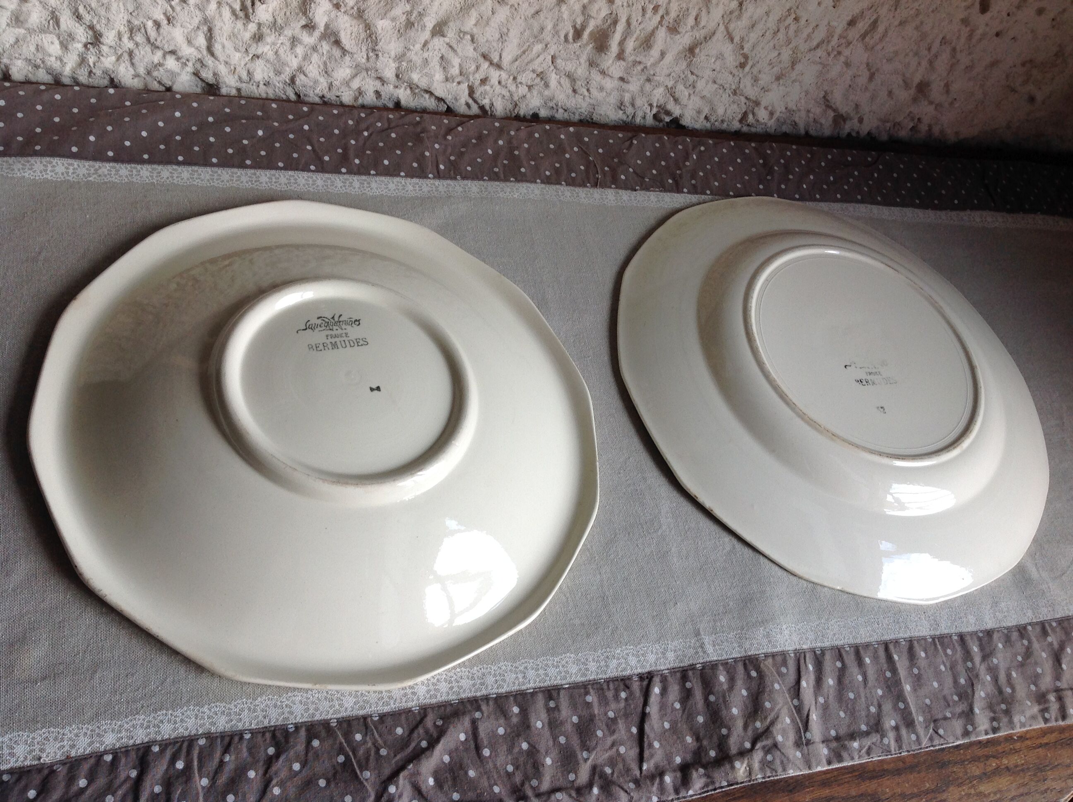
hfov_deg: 52.7
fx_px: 1083
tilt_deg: -52.6
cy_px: 401
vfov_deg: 40.6
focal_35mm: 35
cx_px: 536
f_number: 2.4
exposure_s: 1/177
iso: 50
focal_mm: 4.28
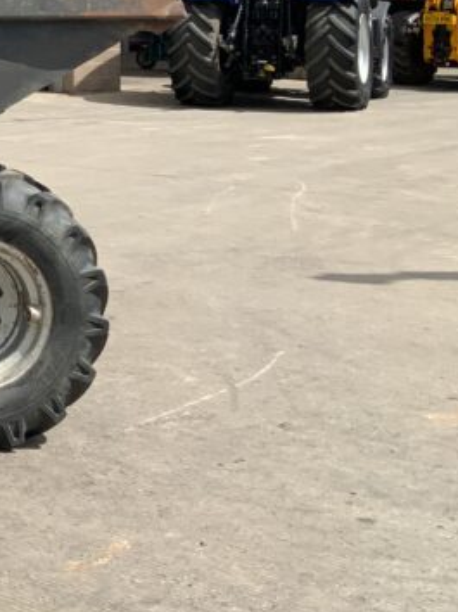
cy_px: -10
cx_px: -277
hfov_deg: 15.8
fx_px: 1484
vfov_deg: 22.4
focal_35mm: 84
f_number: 1.8
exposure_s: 1/1786
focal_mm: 3
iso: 16
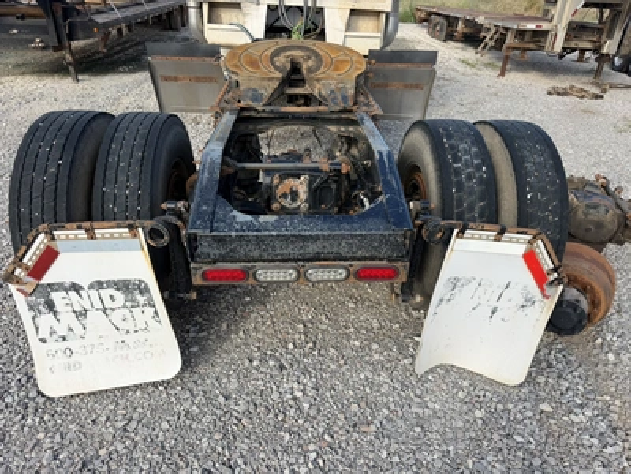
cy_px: 237
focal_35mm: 24
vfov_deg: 56.8
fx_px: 437
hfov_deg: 71.6
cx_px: 316
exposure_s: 1/1585
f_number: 1.78
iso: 80
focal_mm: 6.76
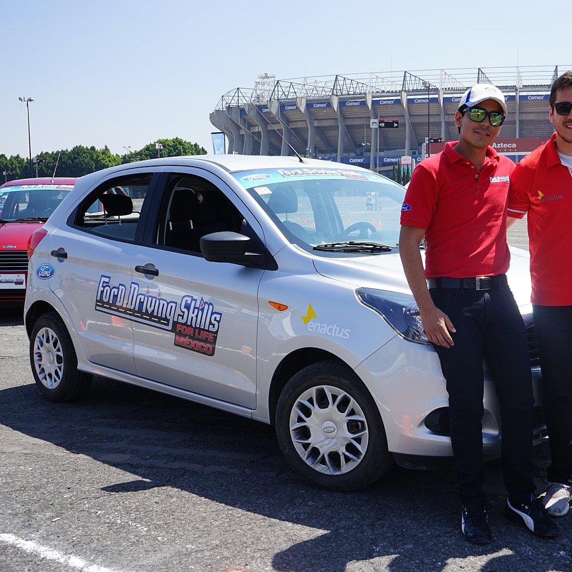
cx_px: 394
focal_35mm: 43
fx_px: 804
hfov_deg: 38.6
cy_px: 290
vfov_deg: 39.2
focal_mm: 33
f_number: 9
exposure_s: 1/125
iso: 100
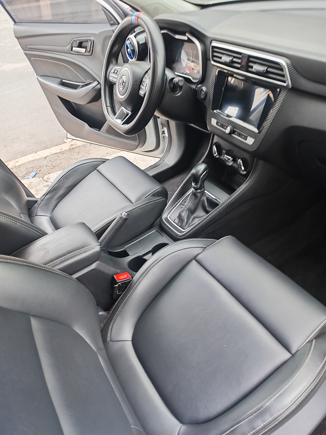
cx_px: 163
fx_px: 301
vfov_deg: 71.6
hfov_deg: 56.8
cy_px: 218
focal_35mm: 24
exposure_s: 1/100
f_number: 1.9
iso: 100
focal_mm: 6.12
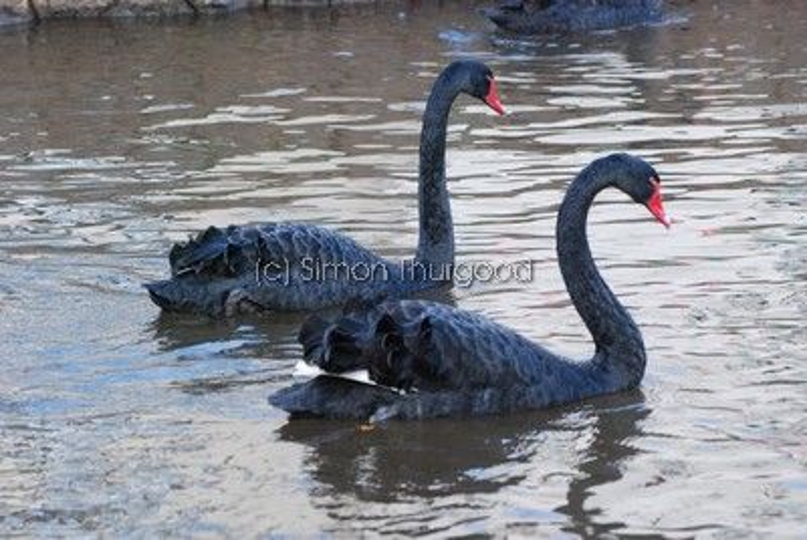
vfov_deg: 6.8
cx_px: 404
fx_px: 4546
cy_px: 270
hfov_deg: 10.1
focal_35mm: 202
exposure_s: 1/500
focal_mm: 135
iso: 1600
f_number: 5.6
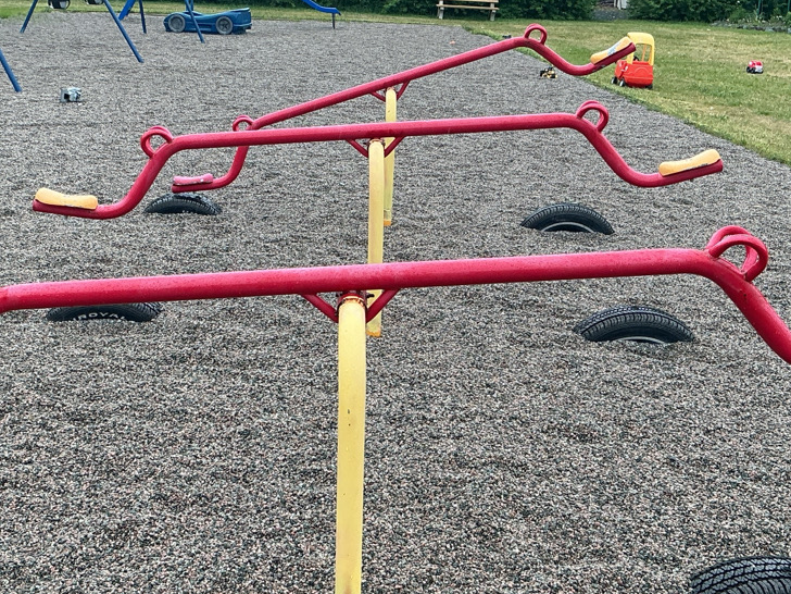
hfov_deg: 37.5
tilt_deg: -15.8
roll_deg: +0.1
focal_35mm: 51
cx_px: 382
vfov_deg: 28.5
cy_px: 354
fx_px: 1165
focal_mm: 3
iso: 20
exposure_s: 1/229
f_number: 1.8
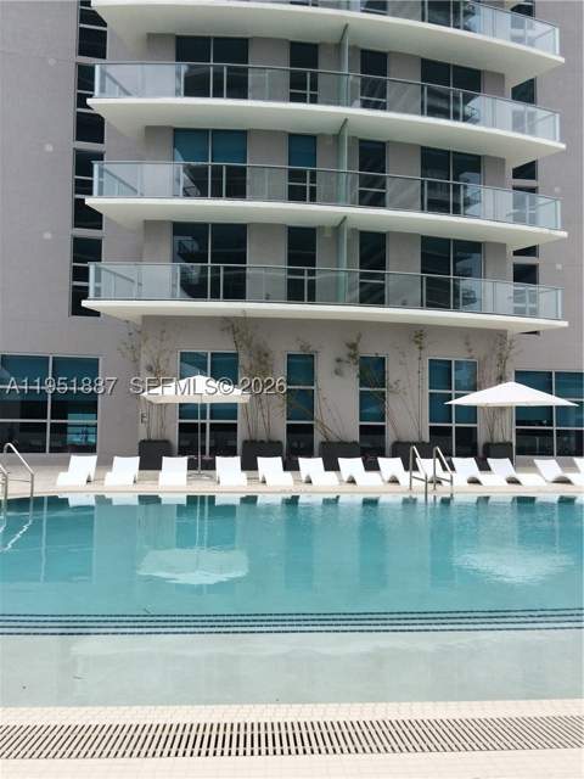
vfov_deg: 61.7
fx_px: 652
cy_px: 390
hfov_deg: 48.2
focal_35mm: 29
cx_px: 292
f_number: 2.2
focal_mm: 4.15
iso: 32
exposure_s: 1/1208
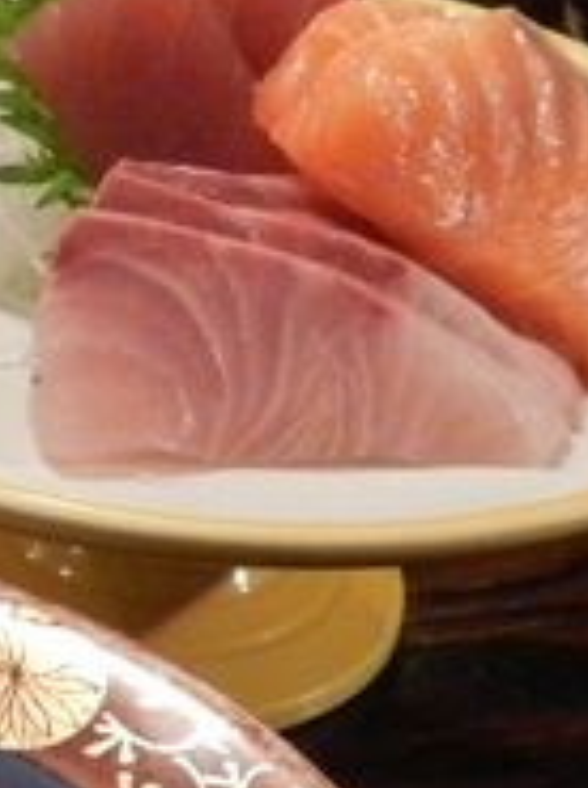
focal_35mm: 84
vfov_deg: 22.1
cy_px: 867
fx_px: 1909
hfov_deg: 17.0
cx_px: -51
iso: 1600
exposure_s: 1/13
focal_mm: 4.5
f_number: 3.5
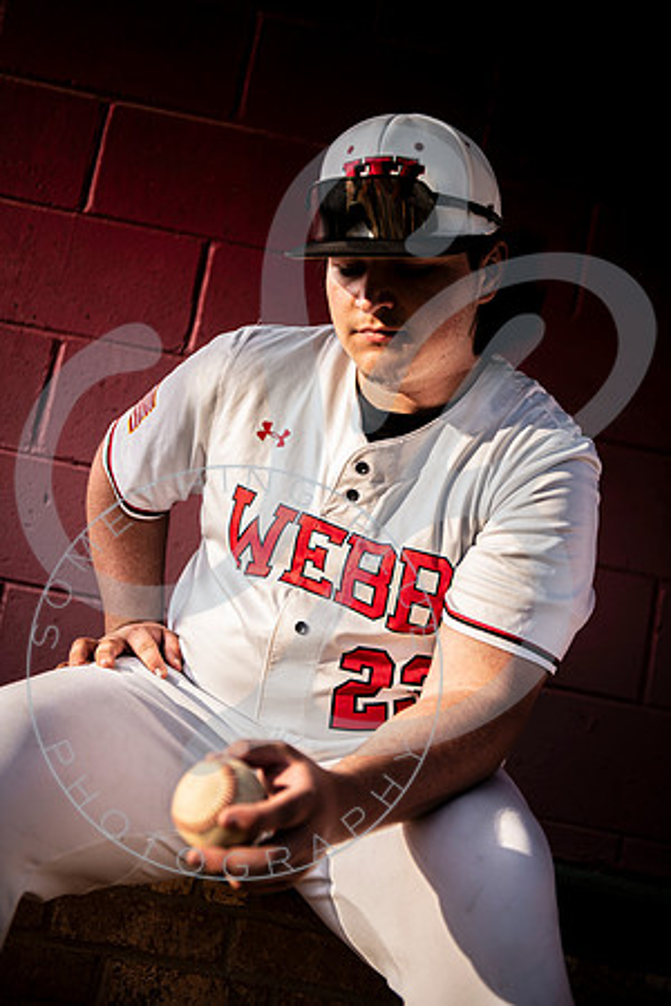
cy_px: 503
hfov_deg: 28.1
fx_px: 1342
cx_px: 336
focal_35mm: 48
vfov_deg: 41.1
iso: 100
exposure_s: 1/1000
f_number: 2.8
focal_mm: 48
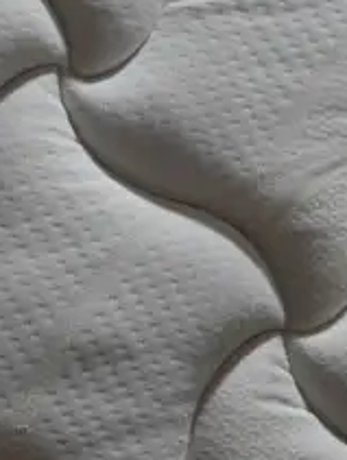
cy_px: 198
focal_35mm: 155
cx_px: -205
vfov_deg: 12.7
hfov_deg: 9.3
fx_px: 2065
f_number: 4
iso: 200
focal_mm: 16
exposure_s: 1/125
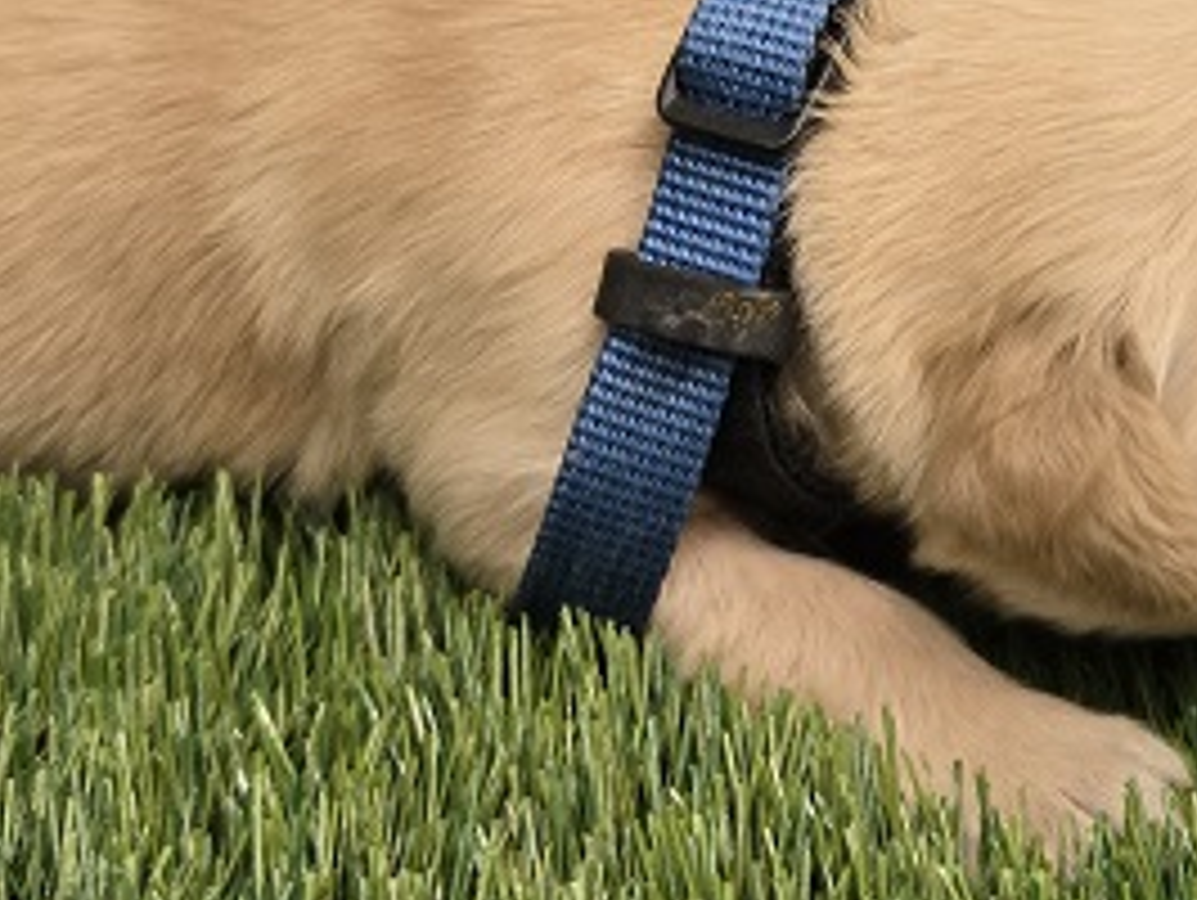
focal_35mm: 76
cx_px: 670
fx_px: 2630
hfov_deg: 25.6
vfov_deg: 18.9
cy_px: -14
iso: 250
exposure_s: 1/96.1
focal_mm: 5.4
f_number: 1.8
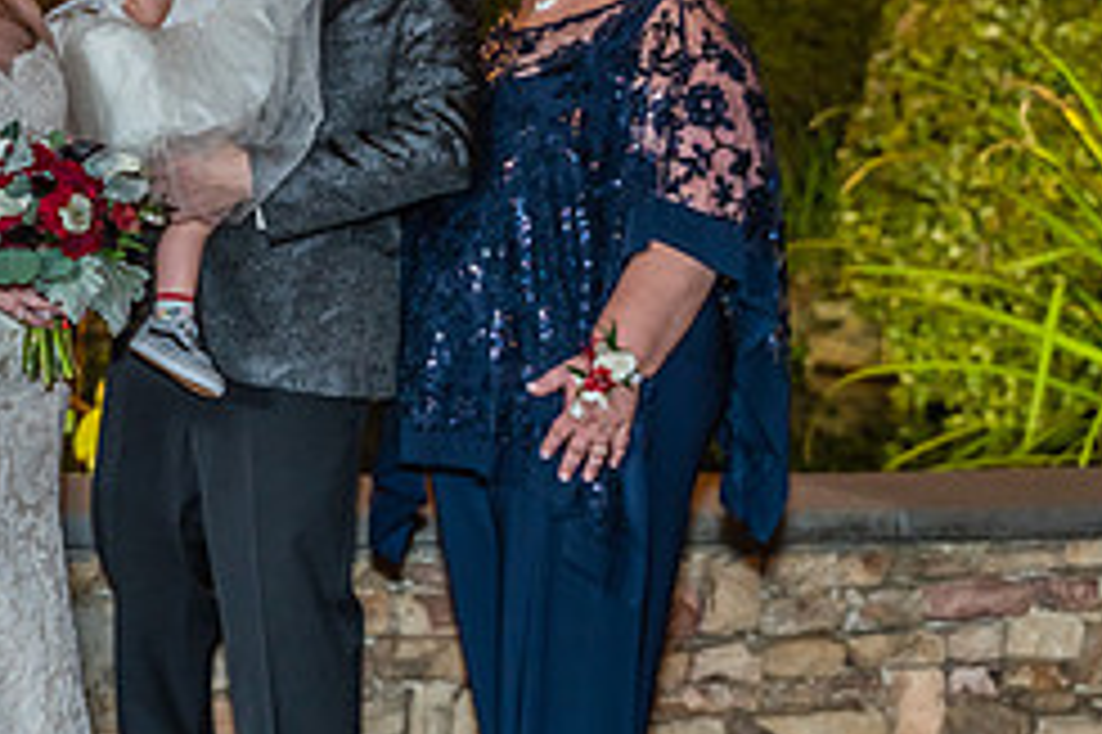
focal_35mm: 90
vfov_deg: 15.1
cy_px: 209
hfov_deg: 21.7
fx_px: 2753
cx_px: -45
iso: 1000
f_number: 2.8
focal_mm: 38
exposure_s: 1/60
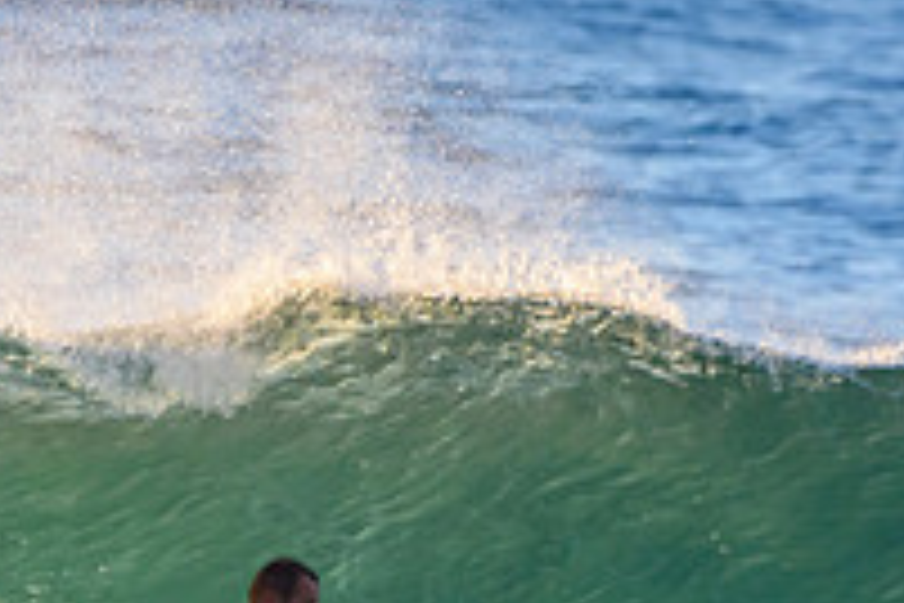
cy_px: 794
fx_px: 54336
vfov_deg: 0.6
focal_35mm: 2164
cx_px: 481
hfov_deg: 1.0
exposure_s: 1/1600
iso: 1000
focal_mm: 500
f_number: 5.6
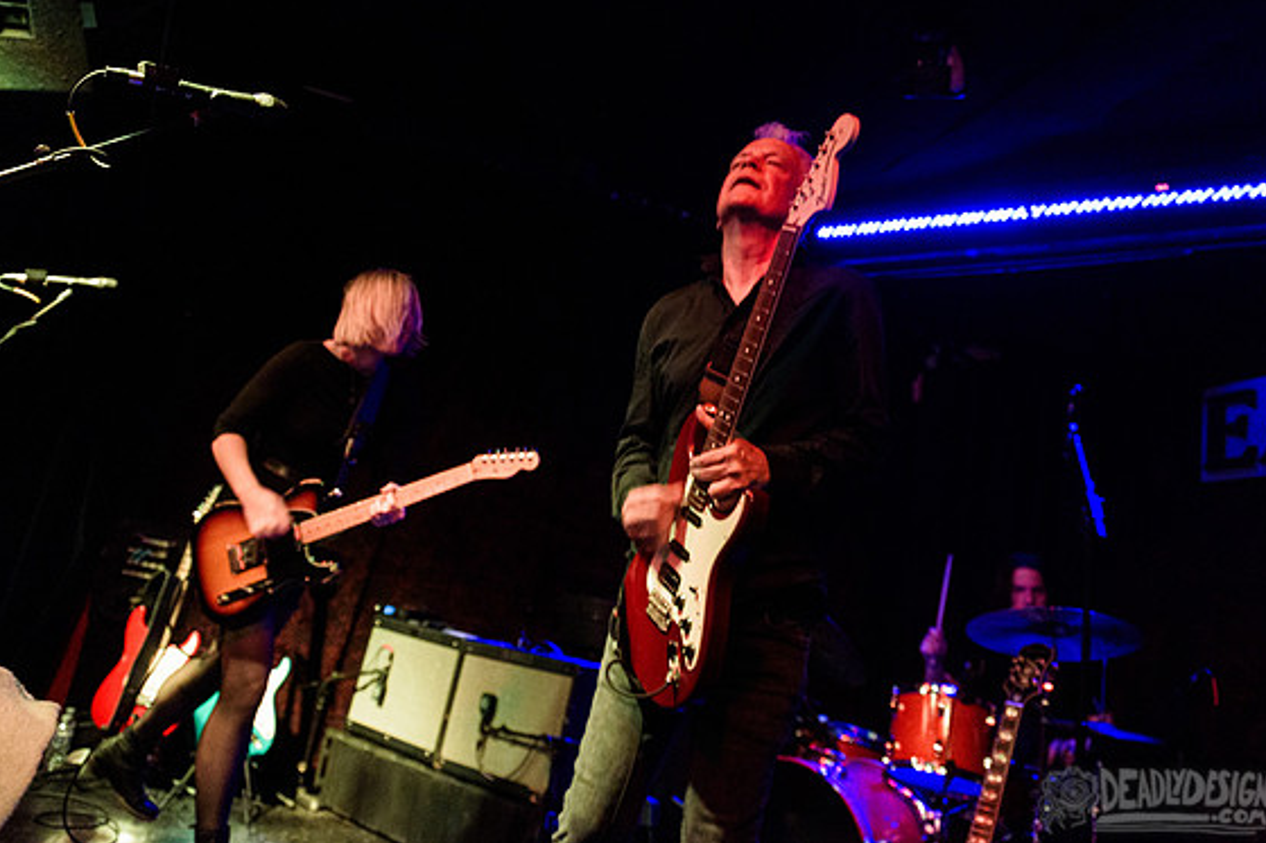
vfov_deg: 44.8
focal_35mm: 29
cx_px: 625
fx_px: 1019
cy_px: 364
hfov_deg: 63.7
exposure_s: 1/100
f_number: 3.2
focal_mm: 24
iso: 3200
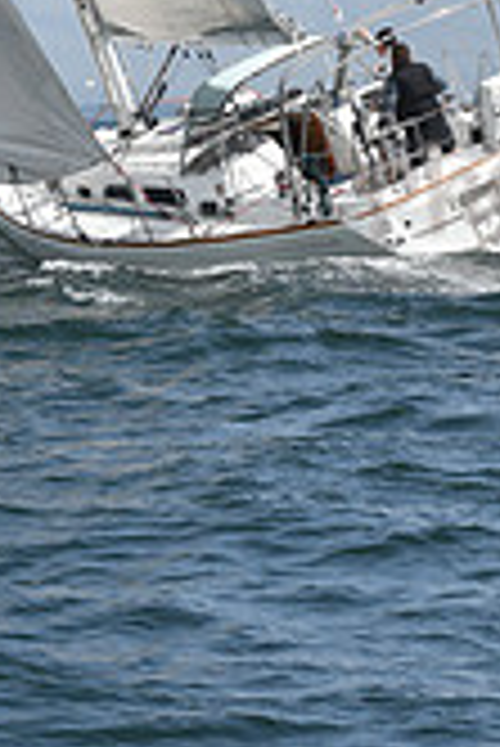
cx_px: 124
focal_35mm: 245
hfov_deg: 5.6
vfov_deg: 8.2
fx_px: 5093
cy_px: -490
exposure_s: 1/1250
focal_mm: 70
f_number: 7.1
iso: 200
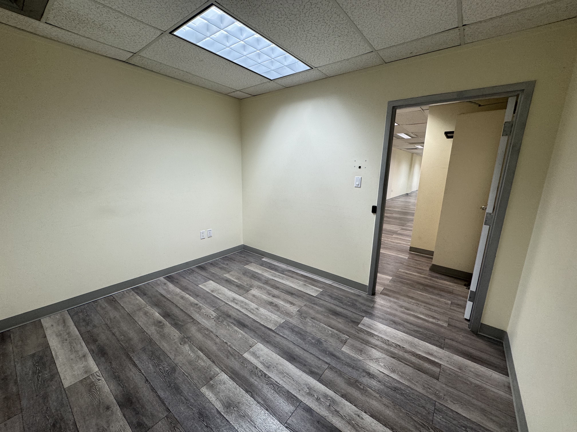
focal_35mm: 14
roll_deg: -1.2
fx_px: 233
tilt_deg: -12.3
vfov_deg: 85.7
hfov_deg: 102.1
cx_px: 288
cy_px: 216
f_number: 2.2
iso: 160
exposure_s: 1/120
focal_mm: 2.22
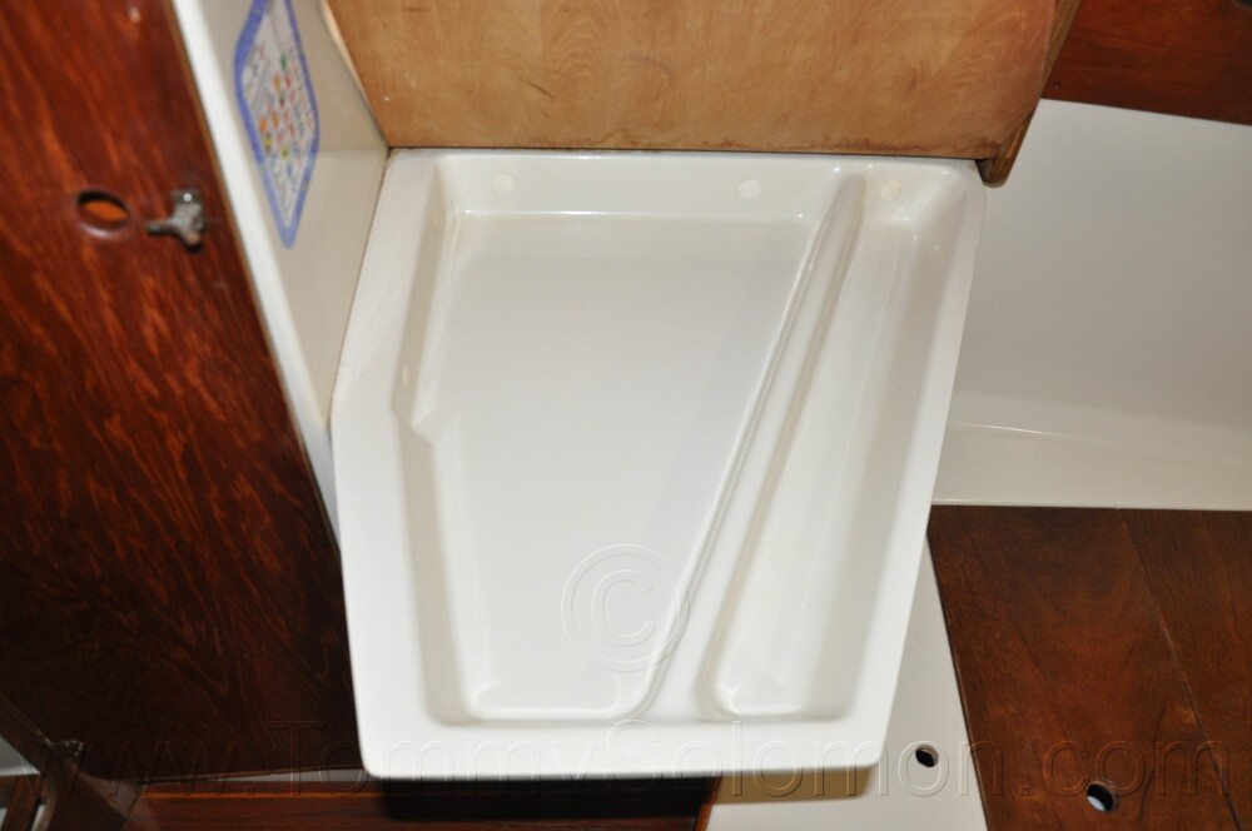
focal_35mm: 27
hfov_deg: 67.4
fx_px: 938
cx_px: 626
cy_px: 416
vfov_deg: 47.8
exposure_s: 1/60
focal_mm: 18
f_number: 3.5
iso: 800
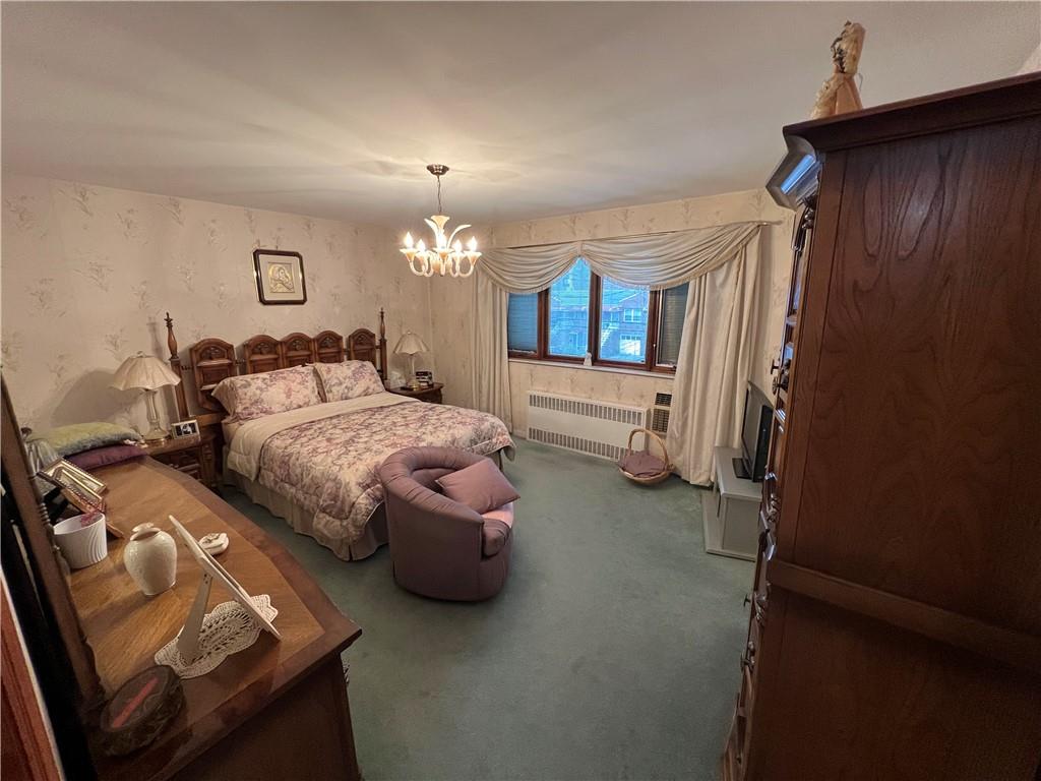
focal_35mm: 13
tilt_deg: -12.6
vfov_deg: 89.9
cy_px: 390
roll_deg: -0.1
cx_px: 520
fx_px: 391
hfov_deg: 106.2
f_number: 1.8
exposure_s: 1/60
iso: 400
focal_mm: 1.57
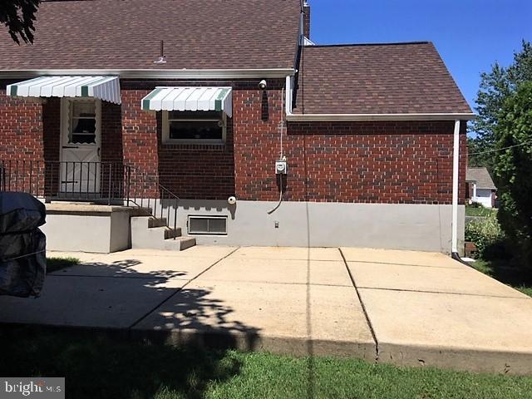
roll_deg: -2.6
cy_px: 200
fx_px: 446
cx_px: 266
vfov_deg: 48.2
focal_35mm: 29
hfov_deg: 61.7
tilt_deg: +0.7
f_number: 2.2
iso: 25
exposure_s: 1/2079
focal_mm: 4.15
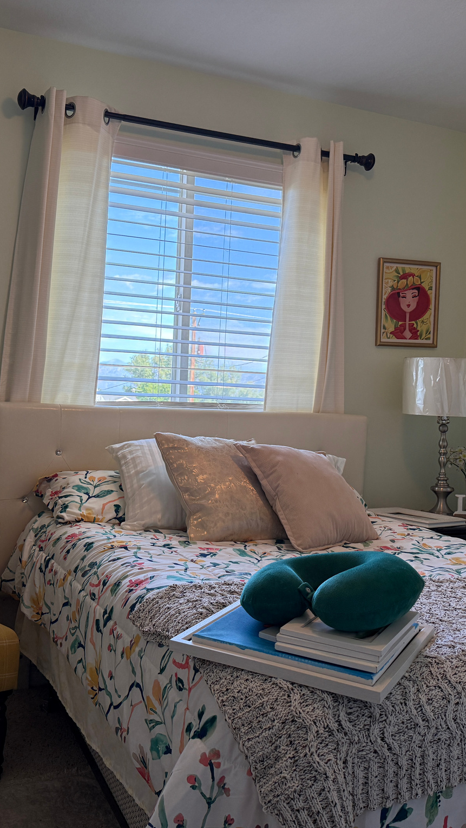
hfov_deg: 33.7
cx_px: 211
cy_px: 415
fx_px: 769
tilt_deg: -0.2
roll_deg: -2.6
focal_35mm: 35
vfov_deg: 56.6
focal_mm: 6.76
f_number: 1.78
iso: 200
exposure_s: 1/235
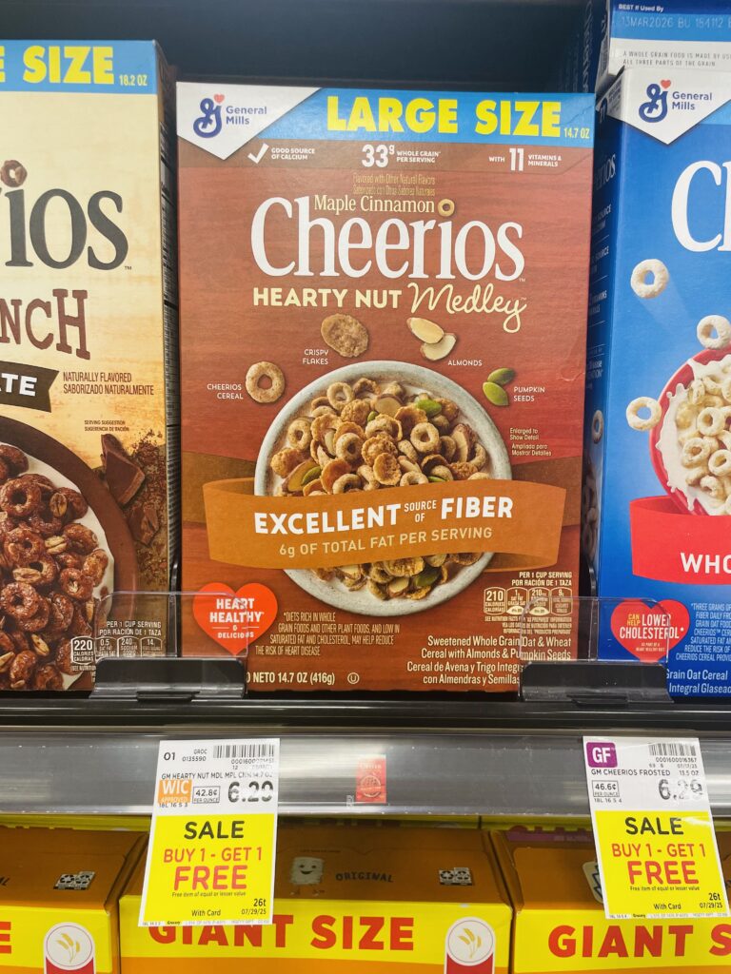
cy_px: 487
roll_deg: -1.1
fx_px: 732
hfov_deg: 53.1
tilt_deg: -6.6
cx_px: 366
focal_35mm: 26
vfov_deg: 67.3
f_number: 1.6
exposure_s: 1/120
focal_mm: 4.2
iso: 125
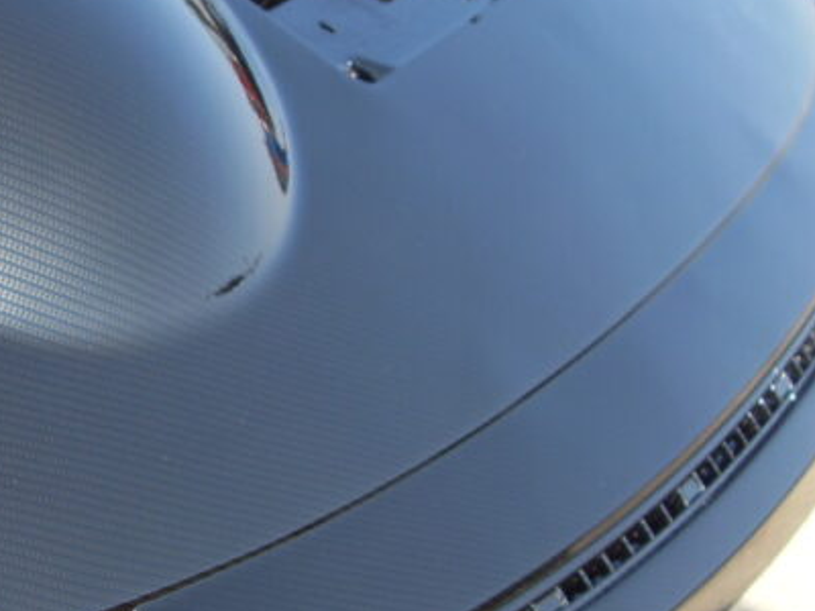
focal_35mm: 70
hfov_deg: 26.9
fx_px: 1648
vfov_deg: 21.0
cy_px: 369
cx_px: 102
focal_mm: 6.3
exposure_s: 1/60
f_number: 7
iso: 80
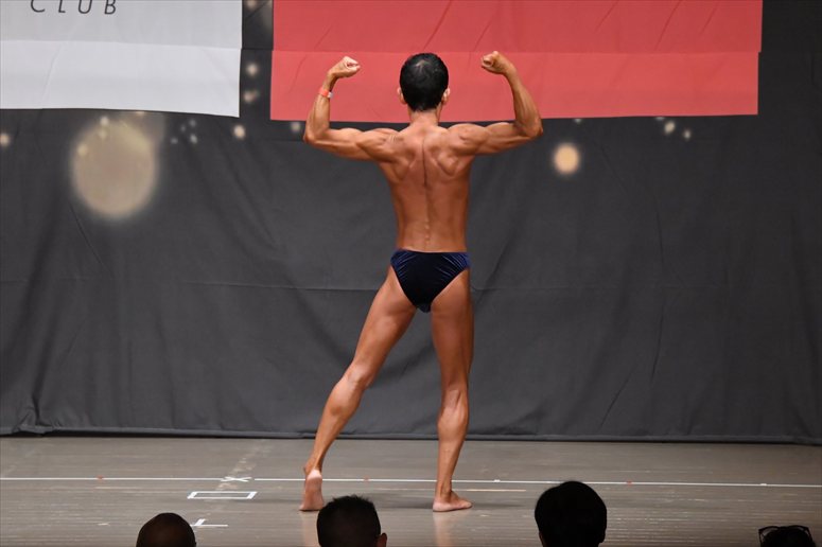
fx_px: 4952
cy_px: 274
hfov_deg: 9.5
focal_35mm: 217
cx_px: 411
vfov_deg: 6.3
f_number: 5.6
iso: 6400
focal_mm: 145
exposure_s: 1/400
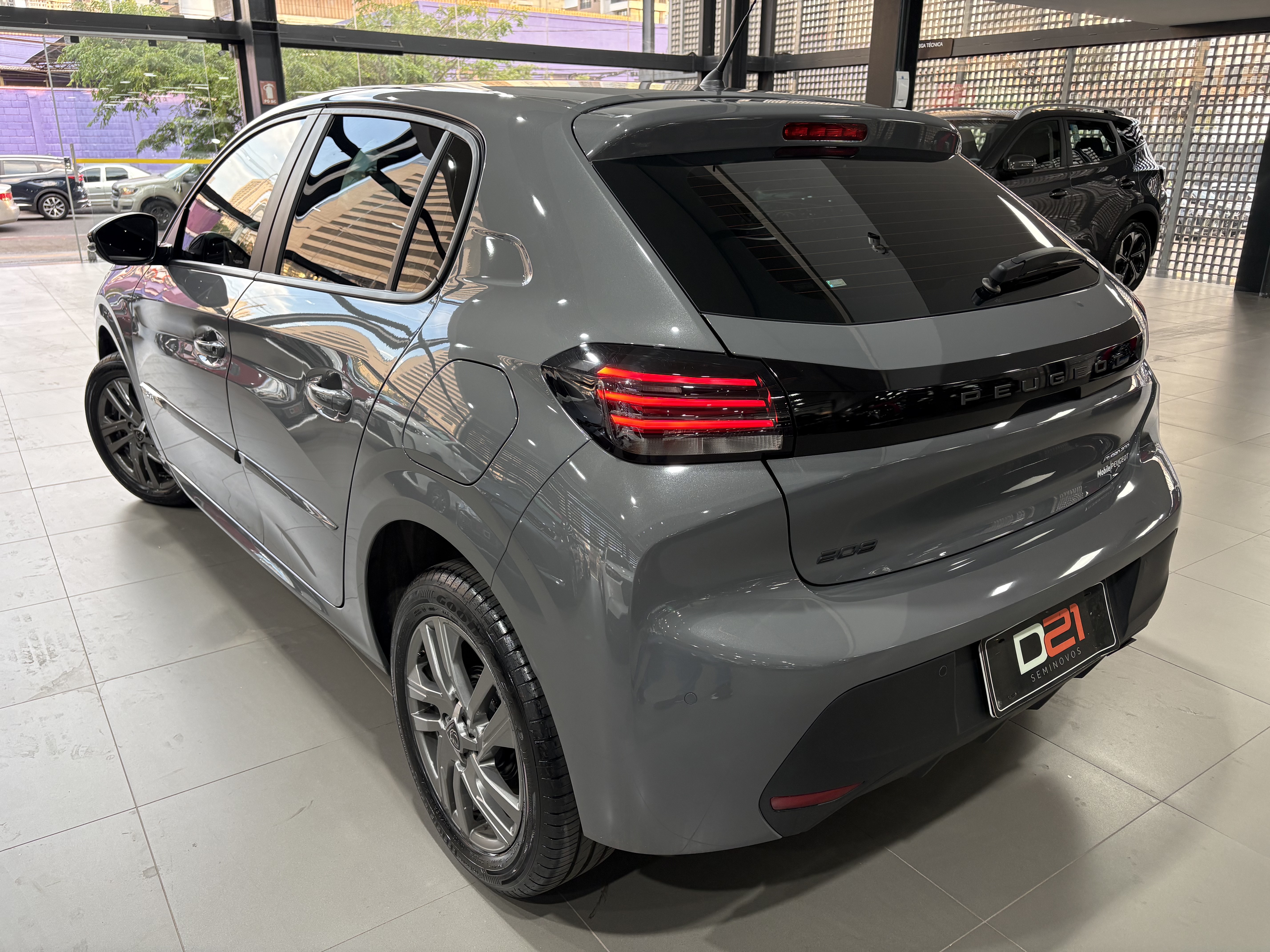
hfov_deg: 67.3
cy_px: 476
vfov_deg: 53.1
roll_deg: +0.2
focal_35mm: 26
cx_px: 635
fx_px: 954
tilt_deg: -18.9
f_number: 1.6
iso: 100
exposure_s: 1/60
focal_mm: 5.96
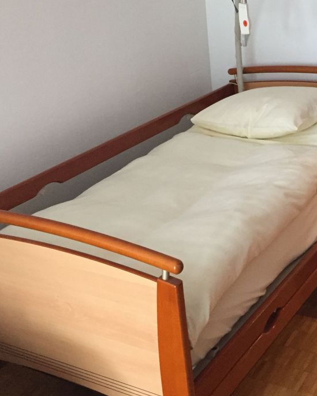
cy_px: 172
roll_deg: +5.3
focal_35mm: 55
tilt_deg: -21.4
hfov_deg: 27.4
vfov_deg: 34.1
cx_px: 223
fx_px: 645
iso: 250
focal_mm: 4.15
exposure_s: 1/20
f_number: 2.2
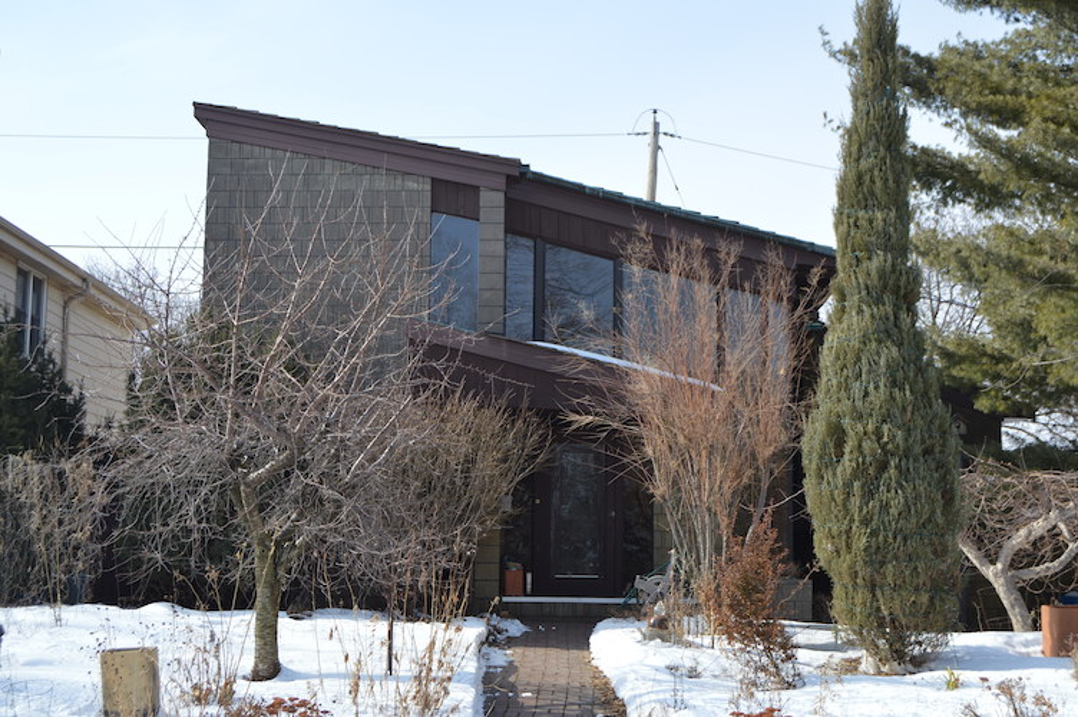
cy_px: 358
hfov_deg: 37.9
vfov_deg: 25.7
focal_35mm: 52
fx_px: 1571
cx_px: 539
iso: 100
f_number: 7.1
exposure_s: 1/200
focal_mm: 35
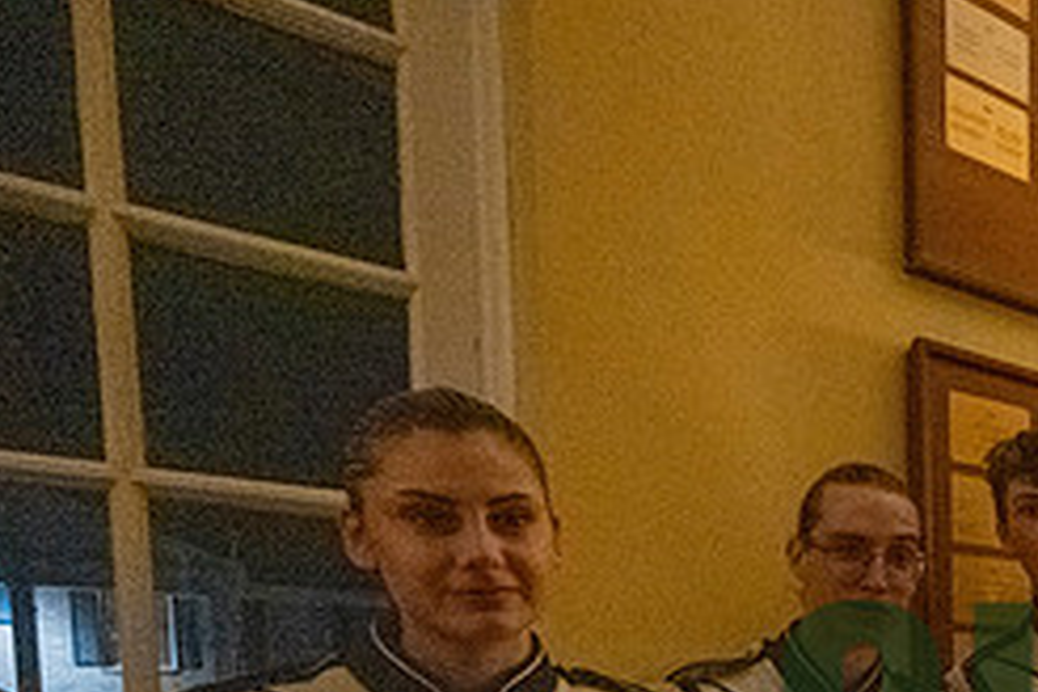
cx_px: 1101
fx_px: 951
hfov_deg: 45.4
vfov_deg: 33.6
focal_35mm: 33
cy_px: 800
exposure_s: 1/250
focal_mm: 14
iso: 25600
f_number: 4.5
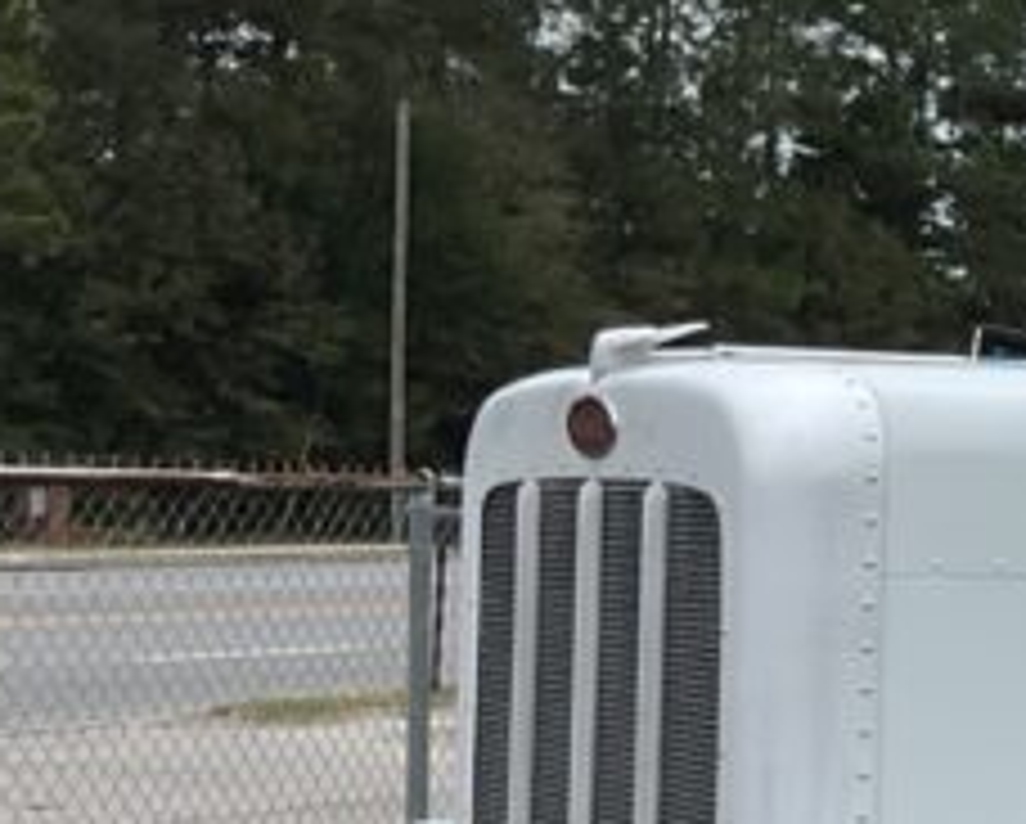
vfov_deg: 12.1
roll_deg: -3.4
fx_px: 3861
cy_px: 702
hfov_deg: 12.6
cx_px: 2282
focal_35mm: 127
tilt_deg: -2.4
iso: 16
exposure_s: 1/606
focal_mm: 3
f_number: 1.8
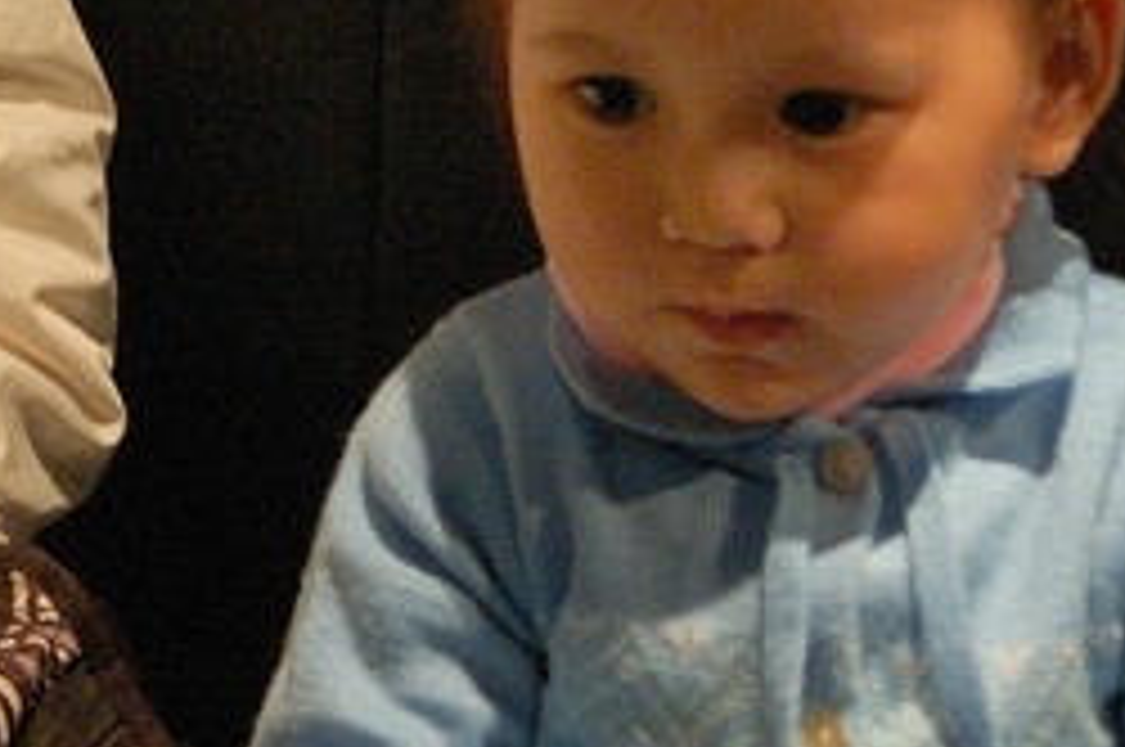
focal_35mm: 123
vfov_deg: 10.8
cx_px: -243
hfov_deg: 16.0
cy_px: -241
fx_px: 3839
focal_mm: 20
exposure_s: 1/80
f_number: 2.8
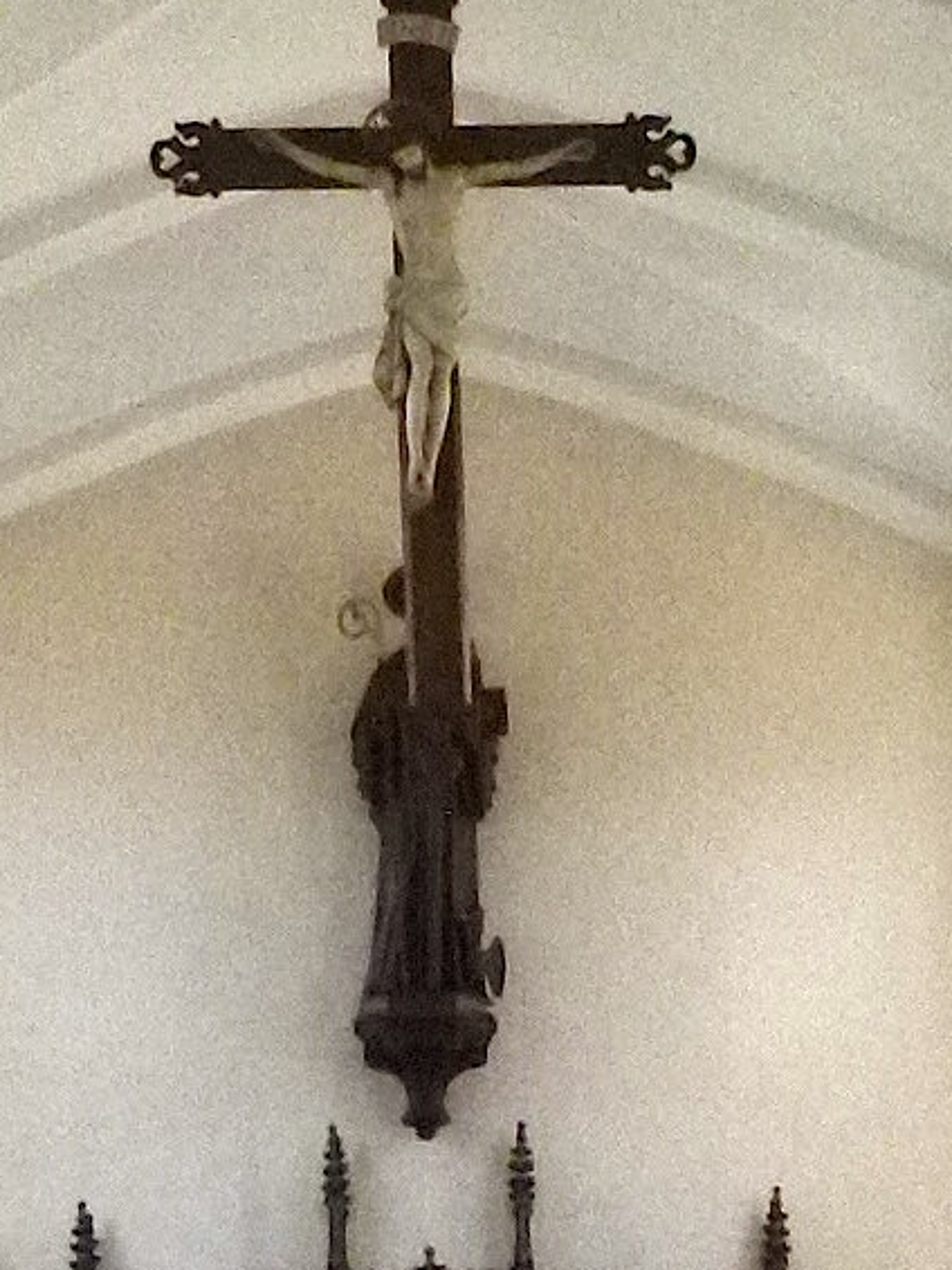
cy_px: 1158
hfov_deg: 10.2
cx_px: 631
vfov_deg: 13.5
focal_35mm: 145
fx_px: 5315
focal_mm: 5.7
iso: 400
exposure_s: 1/50
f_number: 3
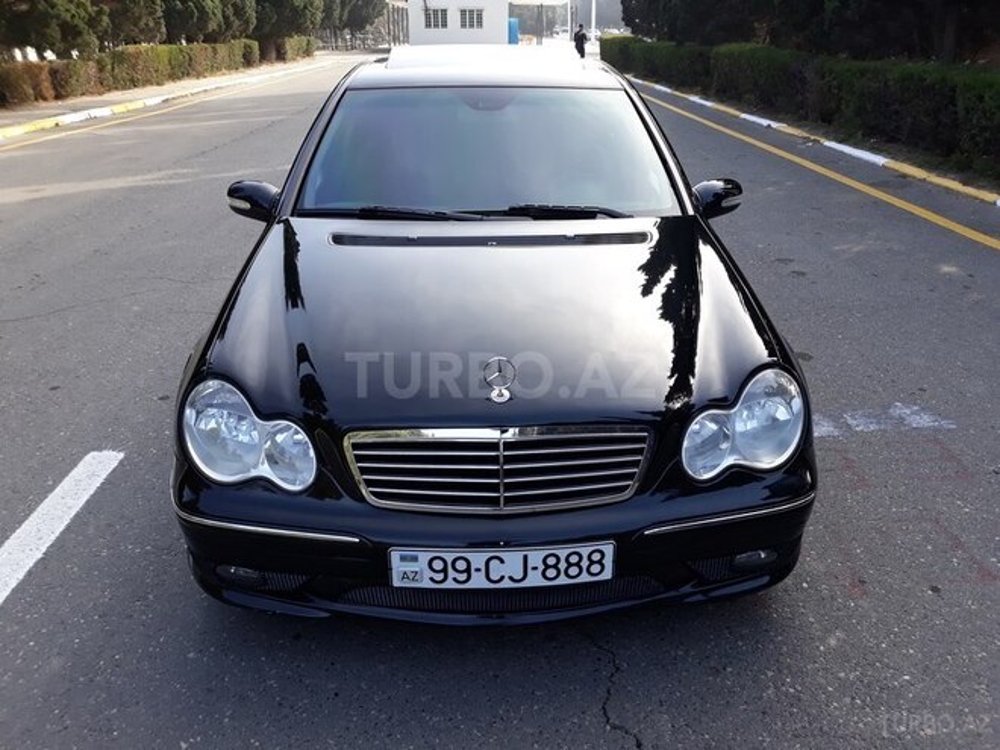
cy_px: 375
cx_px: 500
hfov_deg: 65.3
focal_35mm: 27
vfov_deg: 51.4
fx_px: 780
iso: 40
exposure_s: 1/298
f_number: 1.7
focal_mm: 3.71
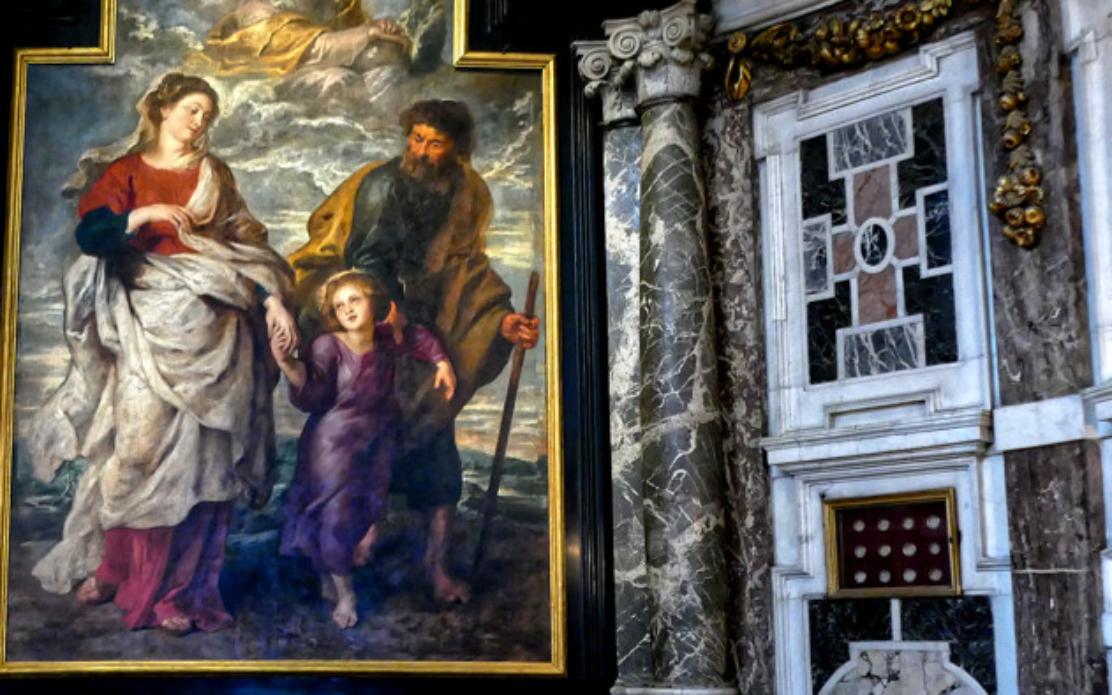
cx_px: 273
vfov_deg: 26.8
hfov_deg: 40.6
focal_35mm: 48
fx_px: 1454
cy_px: 392
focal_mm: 10.6
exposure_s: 1/25
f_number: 3
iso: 1600
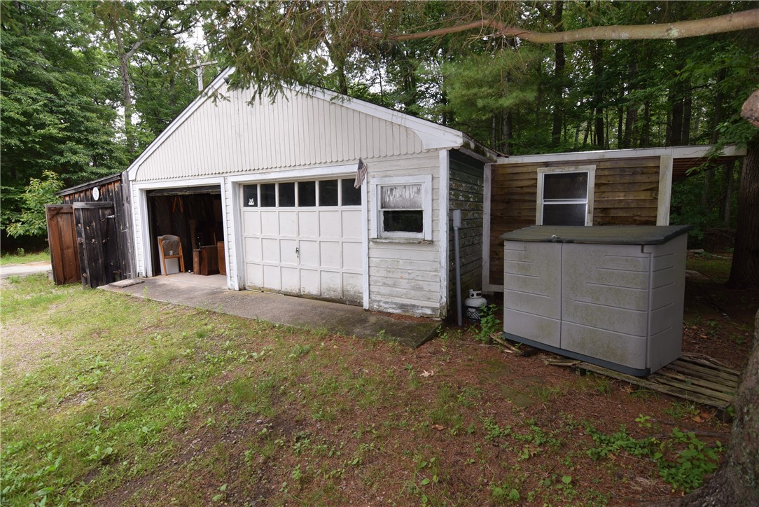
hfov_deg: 95.0
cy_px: 254
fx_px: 348
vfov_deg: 72.1
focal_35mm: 16
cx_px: 380
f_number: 5.6
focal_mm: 11
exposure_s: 1/125
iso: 180
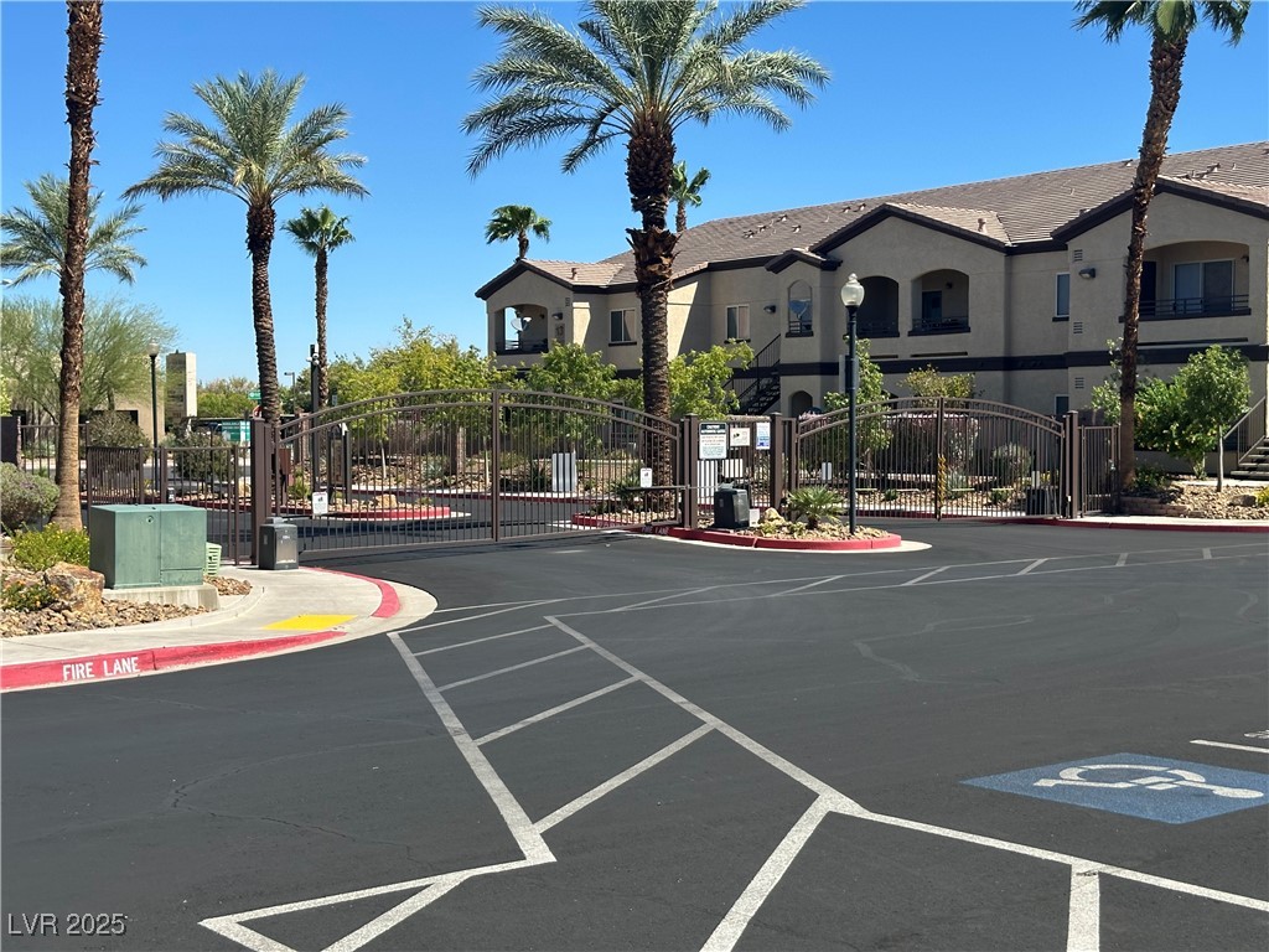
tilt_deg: -1.6
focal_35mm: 48
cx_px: 634
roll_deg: -0.3
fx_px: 1760
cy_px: 476
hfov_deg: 39.7
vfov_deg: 30.3
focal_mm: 6.86
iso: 64
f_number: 1.78
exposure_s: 1/3367
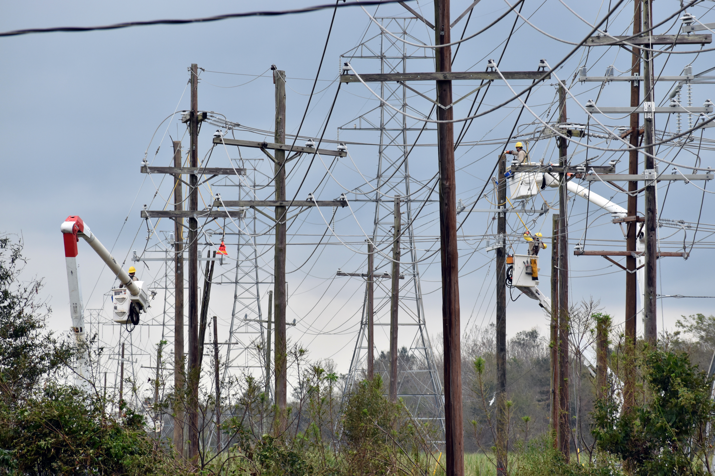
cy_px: 238
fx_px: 5660
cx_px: 358
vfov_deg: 4.8
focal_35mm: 285
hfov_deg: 7.2
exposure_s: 1/400
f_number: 10
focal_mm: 190
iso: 400
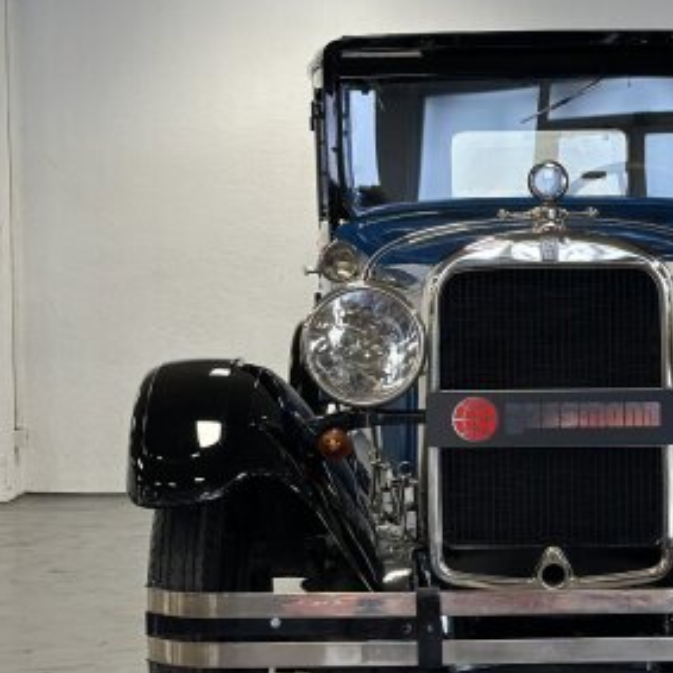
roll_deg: +0.2
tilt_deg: -4.5
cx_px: 571
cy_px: 416
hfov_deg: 17.9
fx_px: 2112
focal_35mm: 96
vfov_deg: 18.1
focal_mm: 6.86
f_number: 1.78
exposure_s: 1/74
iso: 125
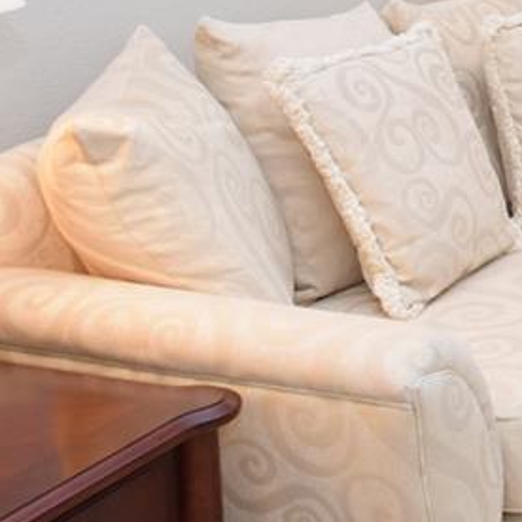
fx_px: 1450
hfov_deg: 18.8
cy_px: -59
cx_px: 694
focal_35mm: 85
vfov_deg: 19.5
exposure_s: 1/60
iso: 1100
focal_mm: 18
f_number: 3.5
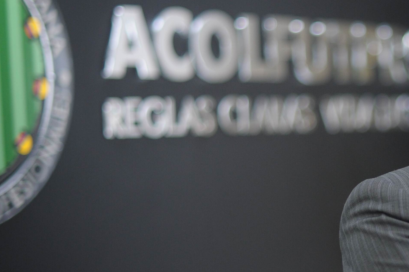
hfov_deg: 17.9
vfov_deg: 12.2
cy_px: 184
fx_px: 1272
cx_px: 388
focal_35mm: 112
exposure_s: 1/2000
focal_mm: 50
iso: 1250
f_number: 1.4
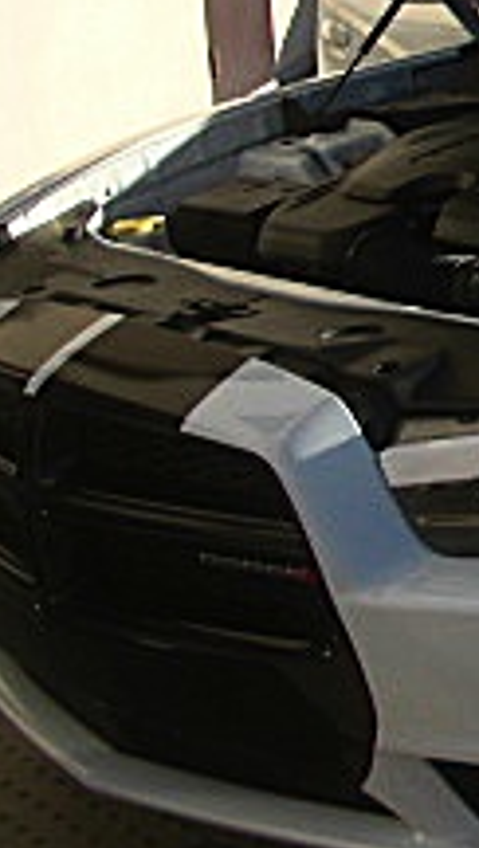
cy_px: 165
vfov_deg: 18.3
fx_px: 2611
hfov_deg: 9.6
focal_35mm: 116
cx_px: 1060
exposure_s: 1/800
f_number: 2.8
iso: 50
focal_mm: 6.3
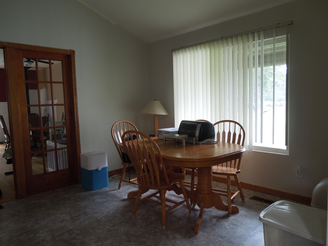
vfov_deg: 54.9
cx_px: 164
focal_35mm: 25
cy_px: 123
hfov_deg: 69.4
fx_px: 237
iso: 220
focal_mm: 4.5
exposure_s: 1/30
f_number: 3.3
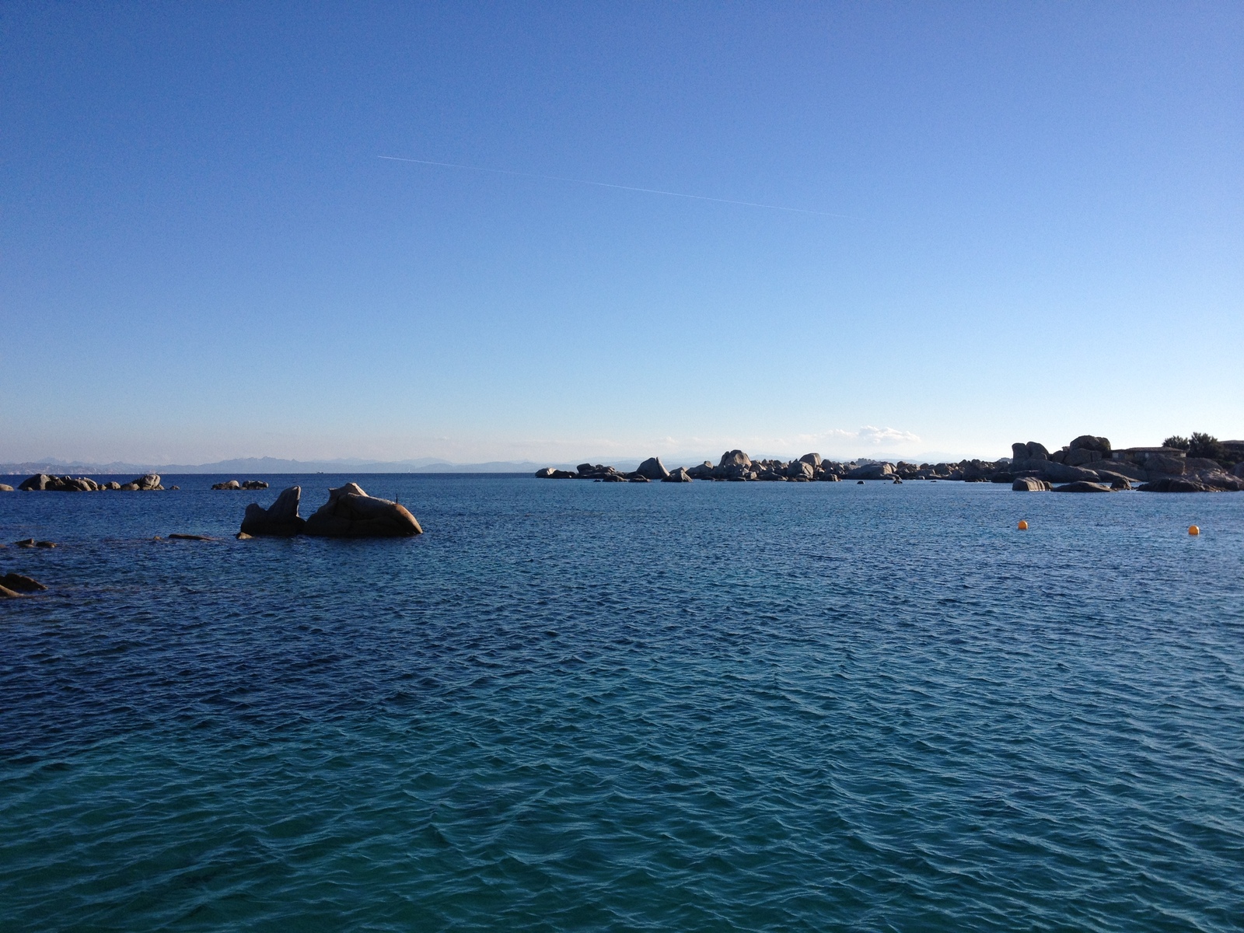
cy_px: 466
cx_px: 622
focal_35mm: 35
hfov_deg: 52.6
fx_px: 1258
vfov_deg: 40.7
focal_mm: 4.28
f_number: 2.4
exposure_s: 1/2123
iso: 64
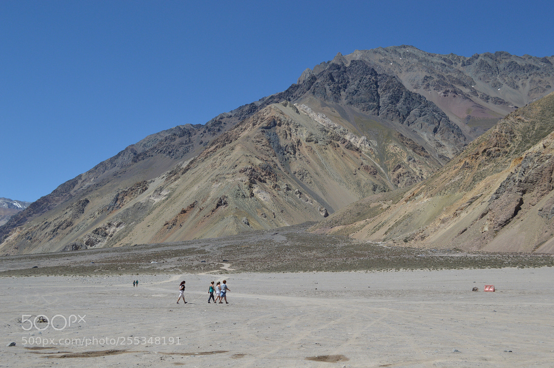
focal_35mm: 39
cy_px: 184
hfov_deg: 49.6
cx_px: 277
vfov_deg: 34.2
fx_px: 600
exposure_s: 1/2000
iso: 400
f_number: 6.3
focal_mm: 26
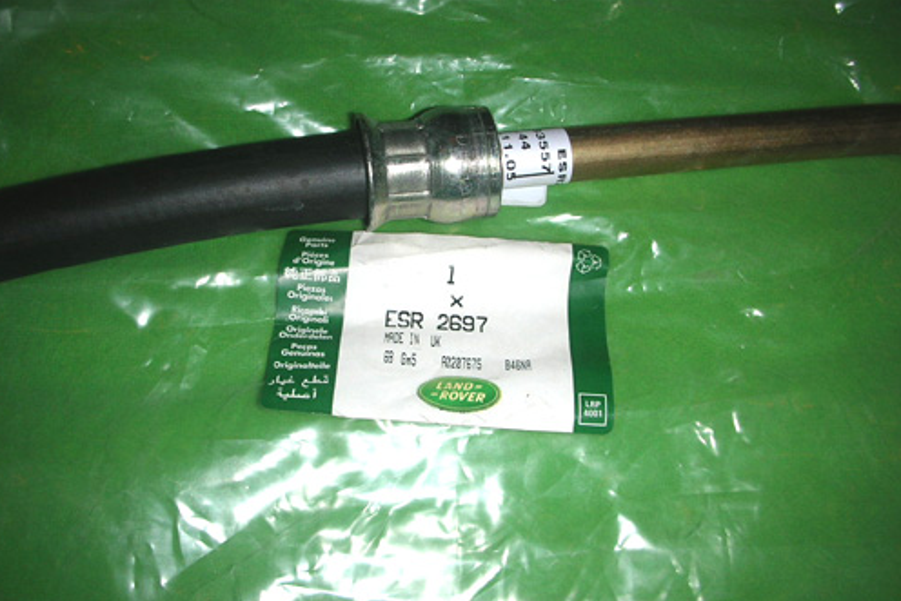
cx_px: 447
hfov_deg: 51.9
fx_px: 926
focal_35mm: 37
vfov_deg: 35.9
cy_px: 269
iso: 50
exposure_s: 1/60.1
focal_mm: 5.8
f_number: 8.5
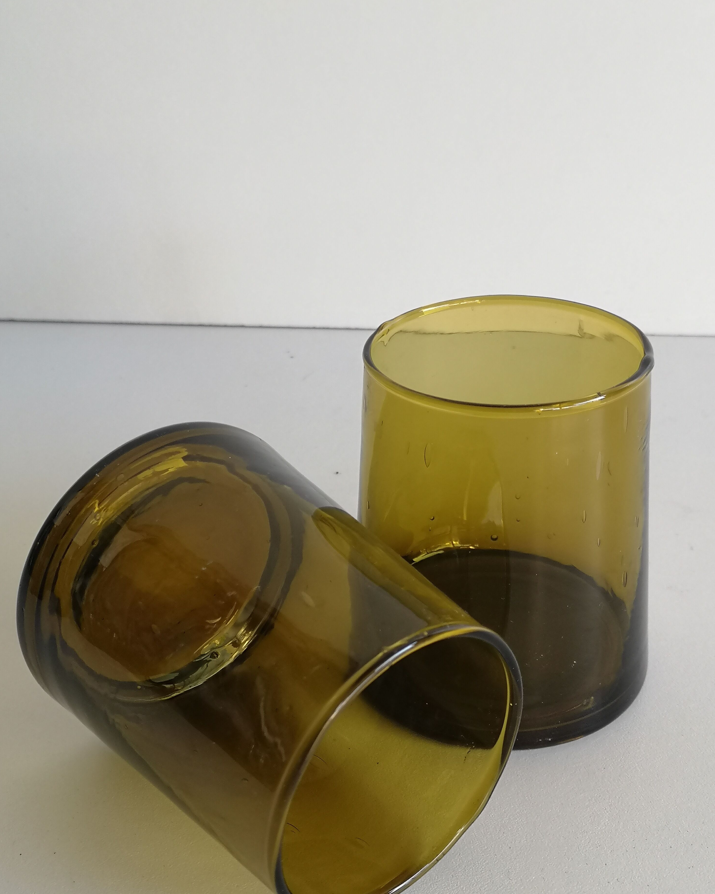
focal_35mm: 39
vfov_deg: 46.8
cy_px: 450
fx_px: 1031
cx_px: 360
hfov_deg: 38.2
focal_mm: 3.95
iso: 80
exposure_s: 1/90
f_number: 1.8
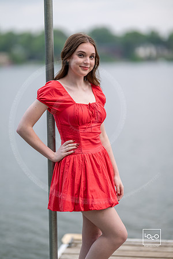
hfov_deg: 16.1
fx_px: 613
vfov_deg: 23.9
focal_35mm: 85
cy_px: 130
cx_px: 86
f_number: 1.2
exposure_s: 1/320
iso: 100
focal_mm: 85
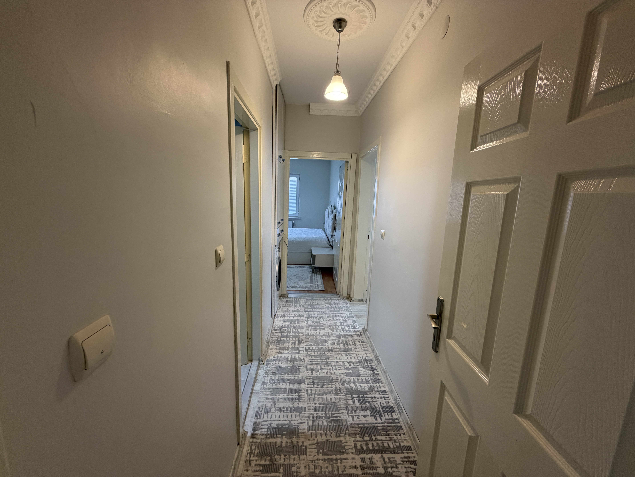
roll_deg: -1.6
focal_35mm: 14
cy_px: 238
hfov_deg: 102.1
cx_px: 318
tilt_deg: -9.2
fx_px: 257
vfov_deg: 85.7
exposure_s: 1/50
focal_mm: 2.22
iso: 250
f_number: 2.2
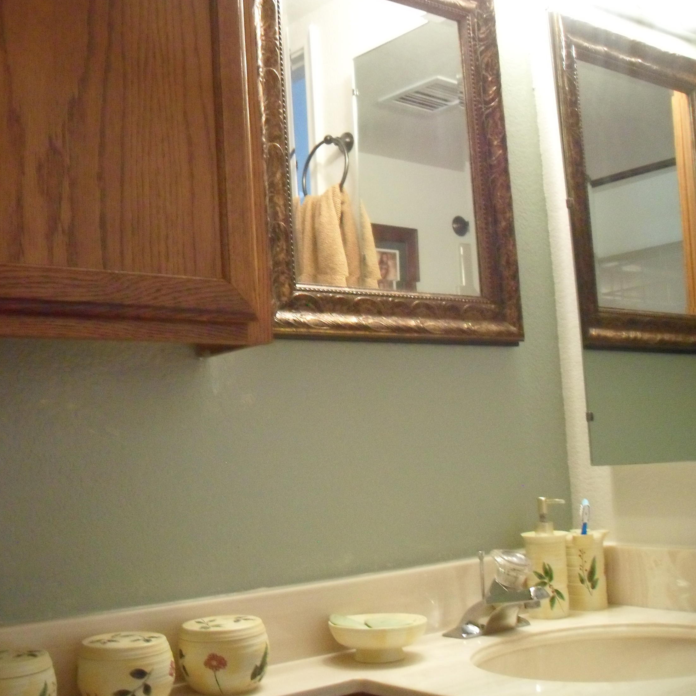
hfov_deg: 39.7
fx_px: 955
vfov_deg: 40.0
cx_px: 256
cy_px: 344
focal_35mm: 42
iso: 480
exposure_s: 1/30
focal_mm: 6.2
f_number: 2.8
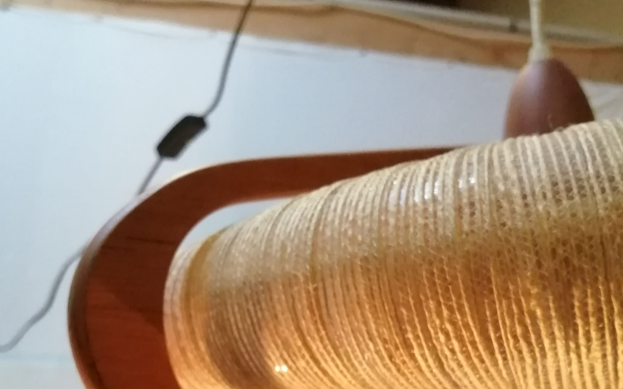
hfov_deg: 50.4
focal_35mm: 39
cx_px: 295
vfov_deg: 32.1
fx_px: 662
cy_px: 296
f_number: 1.8
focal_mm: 3.46
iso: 500
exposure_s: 1/100
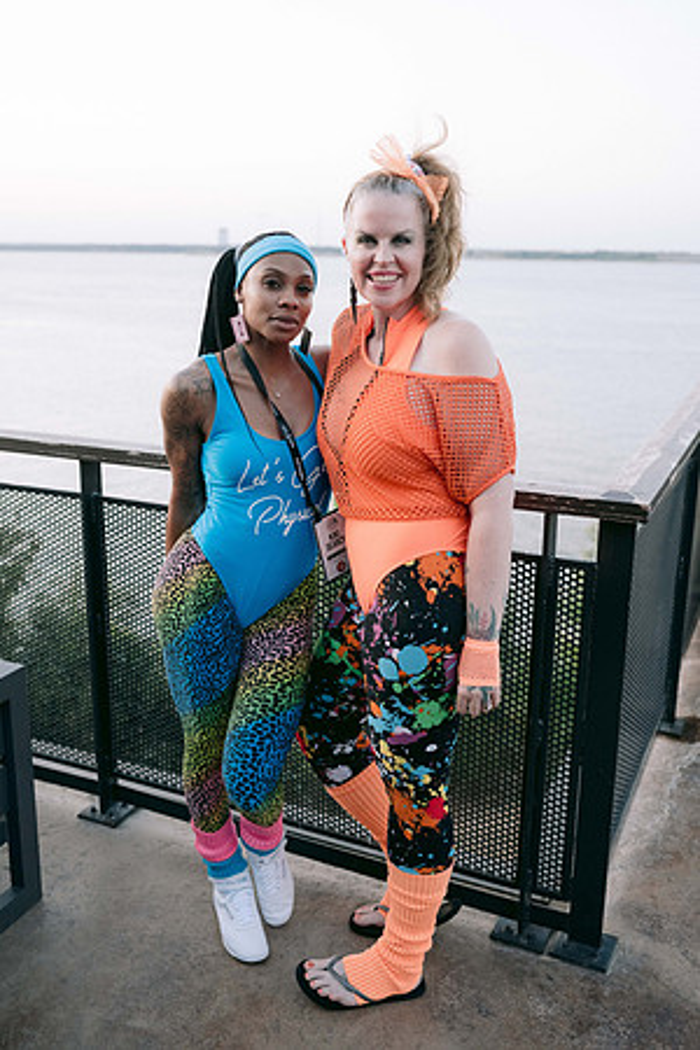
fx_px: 1021
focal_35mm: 35
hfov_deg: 37.9
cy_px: 525
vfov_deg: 54.4
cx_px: 350
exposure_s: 1/400
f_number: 2.8
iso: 1000
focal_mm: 35
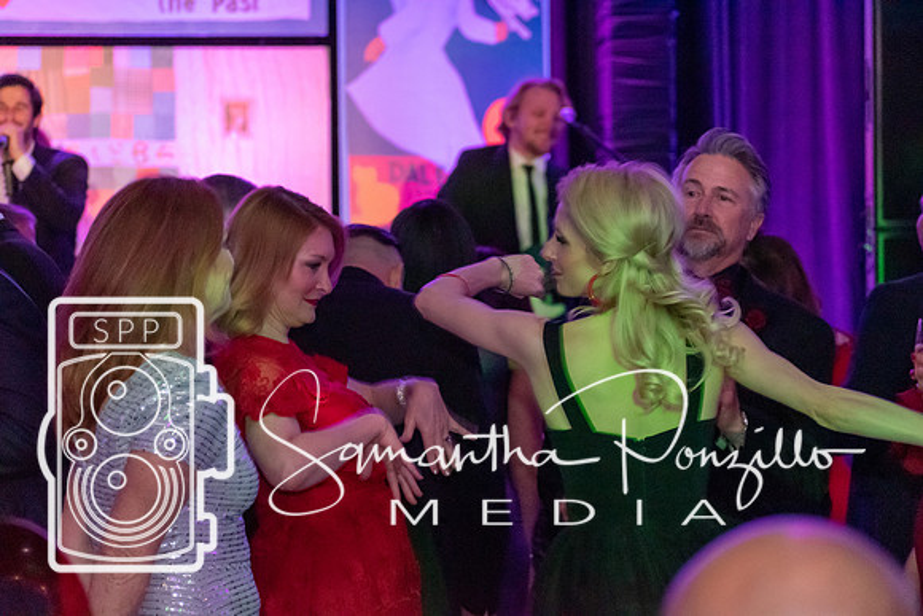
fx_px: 3847
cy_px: 308
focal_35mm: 150
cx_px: 462
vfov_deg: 9.2
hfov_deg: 13.7
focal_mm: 100
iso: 6400
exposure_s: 1/60
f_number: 4.8
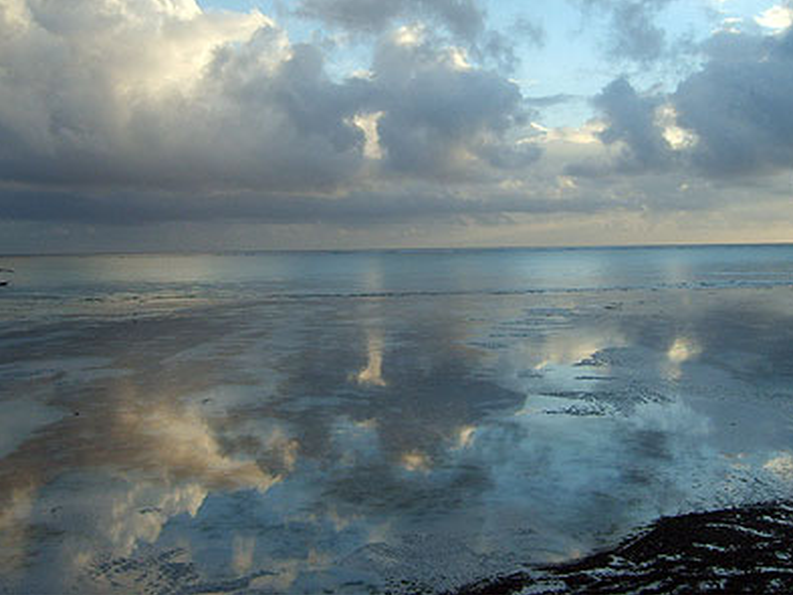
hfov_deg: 45.7
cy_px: 249
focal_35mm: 41
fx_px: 940
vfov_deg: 35.1
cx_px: 365
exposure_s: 1/500
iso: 50
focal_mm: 5.8
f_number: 2.8
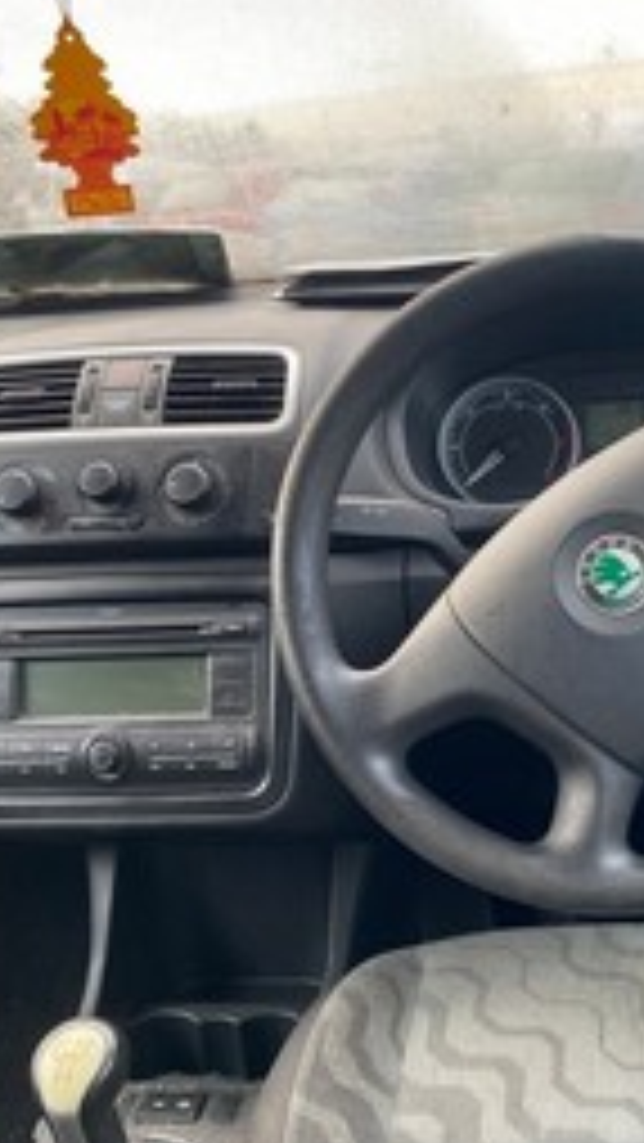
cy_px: 576
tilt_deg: -21.5
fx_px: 1183
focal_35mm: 39
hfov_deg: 29.6
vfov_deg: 51.6
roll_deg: +4.1
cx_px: 540
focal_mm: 4.25
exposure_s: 1/122
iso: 80
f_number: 1.8
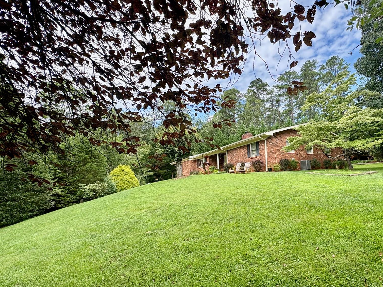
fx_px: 210
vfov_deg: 68.5
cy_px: 160
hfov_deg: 82.2
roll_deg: +4.2
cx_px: 250
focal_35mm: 19
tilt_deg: +2.4
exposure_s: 1/657
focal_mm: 2.22
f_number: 2.2
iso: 64
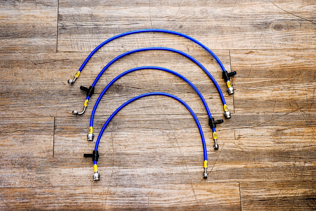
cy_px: 106
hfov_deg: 38.9
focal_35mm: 51
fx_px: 448
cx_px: 158
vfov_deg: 26.5
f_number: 5
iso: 320
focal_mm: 51
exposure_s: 1/50
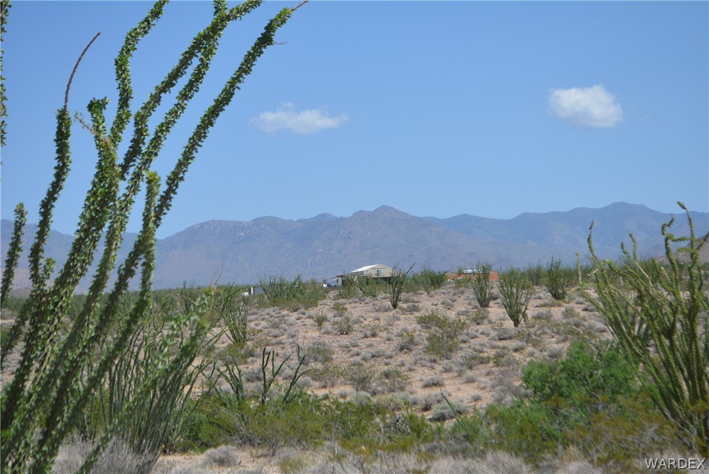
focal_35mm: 82
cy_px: 237
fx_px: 1626
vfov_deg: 16.6
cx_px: 354
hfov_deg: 24.6
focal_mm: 55
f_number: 7.1
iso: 400
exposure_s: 1/1600
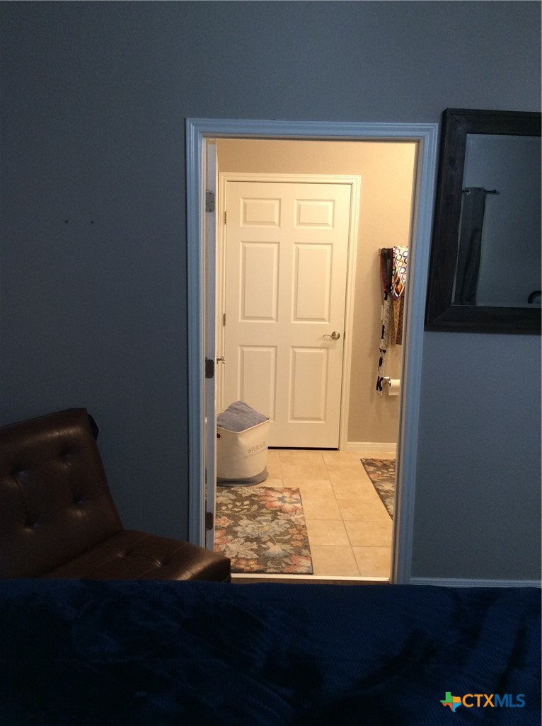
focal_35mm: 32
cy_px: 363
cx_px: 271
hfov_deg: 44.0
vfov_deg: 56.9
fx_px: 670
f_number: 2.4
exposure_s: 1/24
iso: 64
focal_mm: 3.3
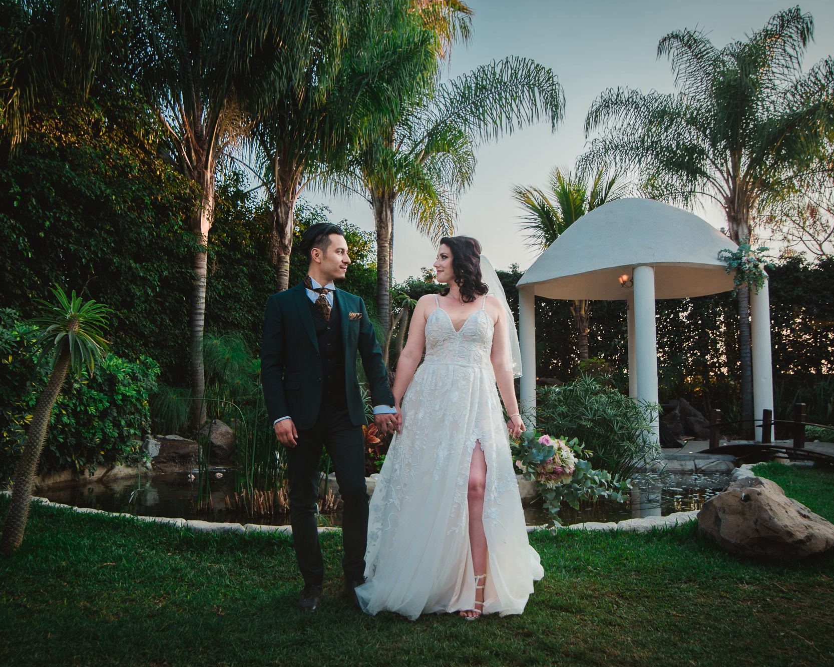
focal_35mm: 30
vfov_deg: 48.5
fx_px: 741
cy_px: 332
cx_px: 400
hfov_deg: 58.7
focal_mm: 26
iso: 100
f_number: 4.5
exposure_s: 1/100
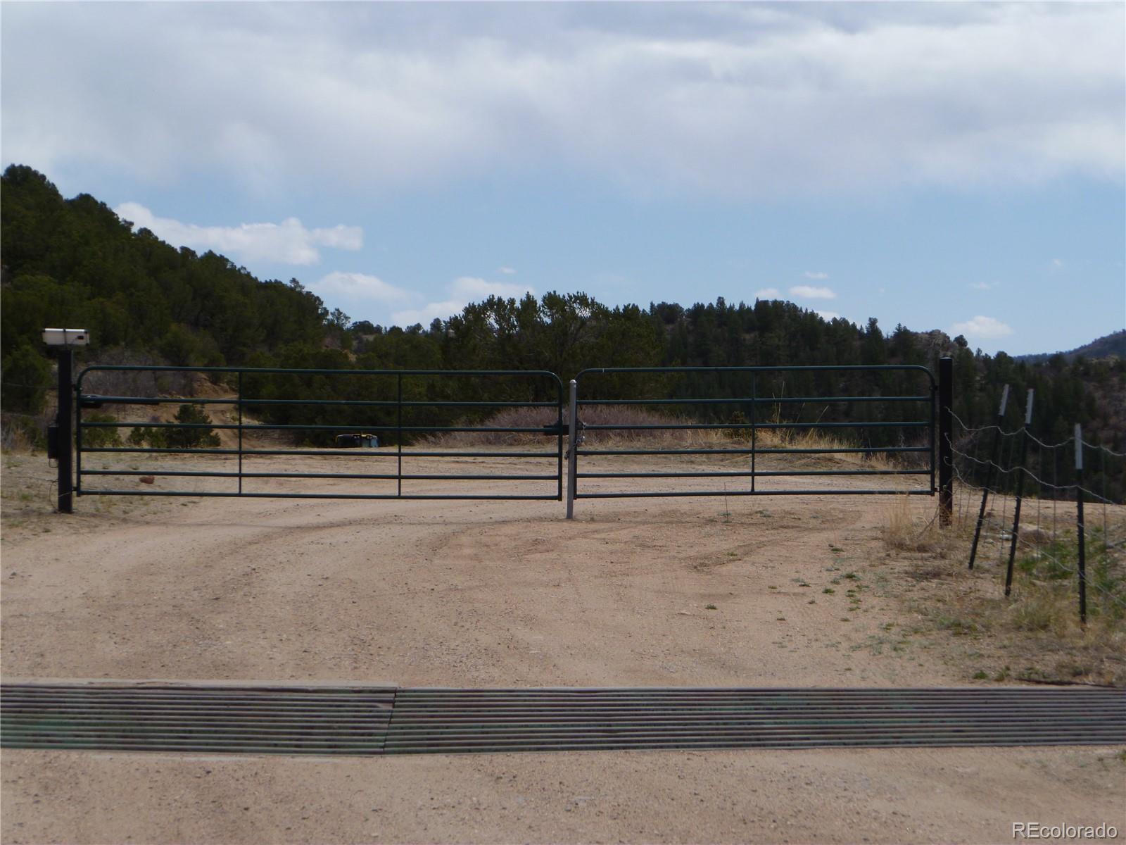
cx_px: 563
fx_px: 3350
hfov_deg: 19.1
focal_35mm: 103
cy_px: 422
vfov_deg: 14.4
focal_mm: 18.3
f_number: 4.8
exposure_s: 1/640
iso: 80
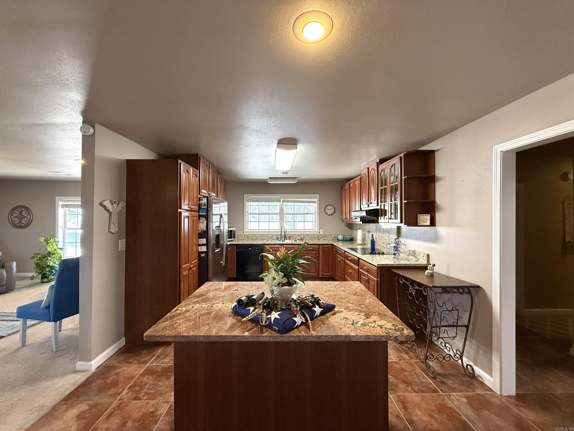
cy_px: 216
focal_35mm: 14
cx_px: 287
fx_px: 232
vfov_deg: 85.7
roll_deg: +0.4
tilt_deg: +0.3
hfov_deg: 102.1
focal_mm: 2.22
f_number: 2.2
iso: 640
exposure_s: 1/120
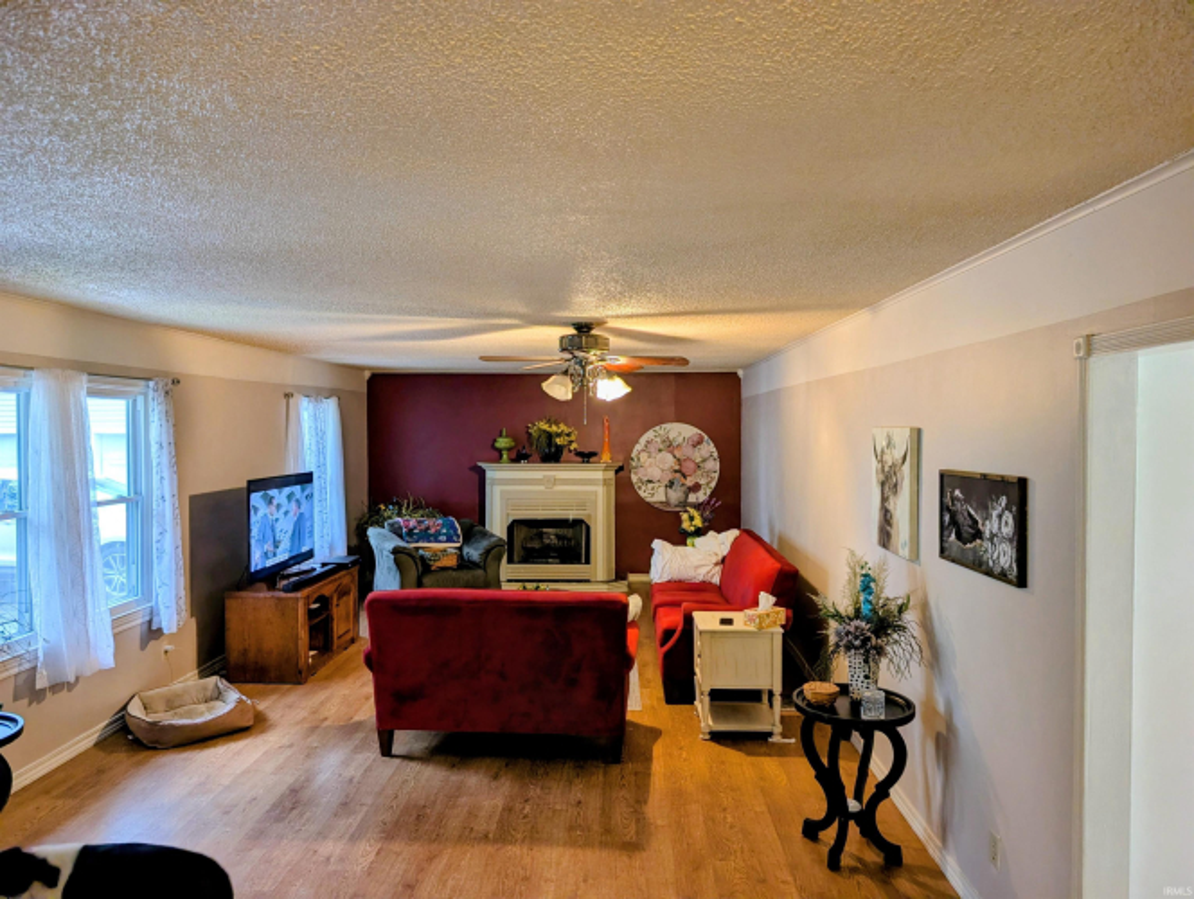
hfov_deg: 71.5
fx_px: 829
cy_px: 450
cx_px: 597
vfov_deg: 56.9
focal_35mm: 24
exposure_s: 1/24
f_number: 1.68
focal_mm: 6.9
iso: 126
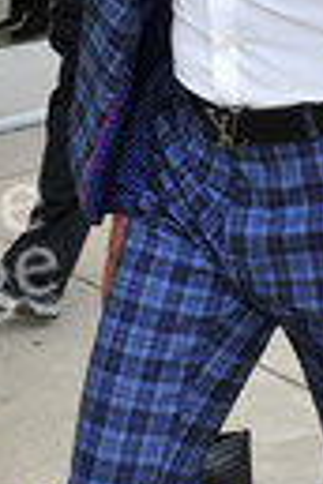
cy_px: 86
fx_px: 1292
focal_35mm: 96
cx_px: 276
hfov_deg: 14.1
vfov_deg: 21.0
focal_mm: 31
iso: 320
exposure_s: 1/400
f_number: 6.3
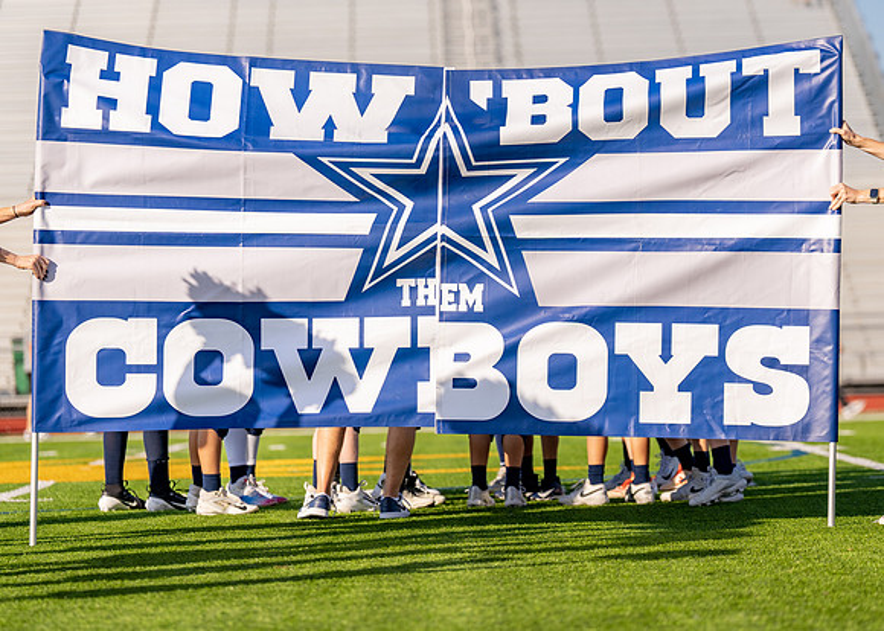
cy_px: 281
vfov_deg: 9.4
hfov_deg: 13.2
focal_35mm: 153
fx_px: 3831
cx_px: 499
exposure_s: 1/2500
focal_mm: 129
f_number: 2.8
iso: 100
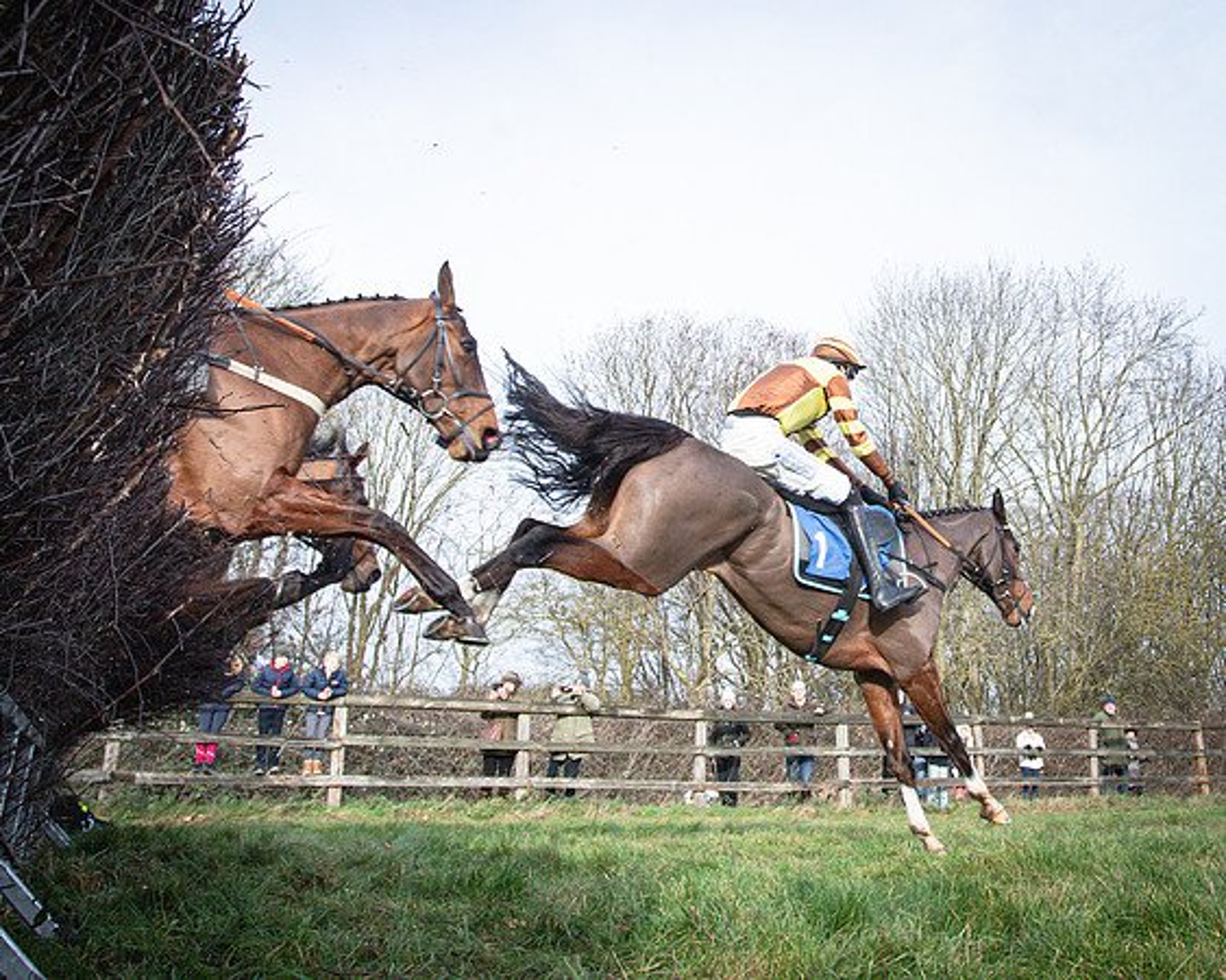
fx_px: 1205
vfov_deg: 43.8
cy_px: 352
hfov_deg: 52.6
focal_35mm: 33
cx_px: 846
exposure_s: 1/1250
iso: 2000
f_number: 8
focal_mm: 19
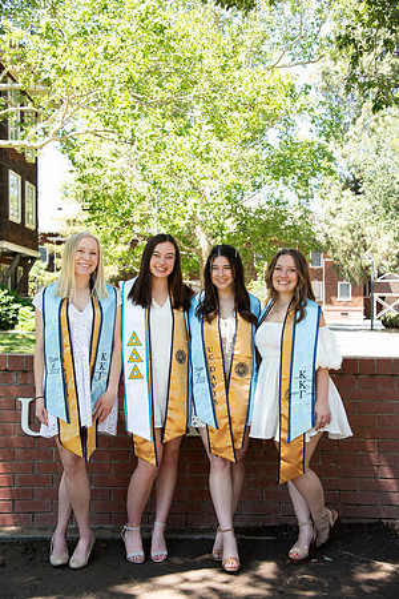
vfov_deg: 43.6
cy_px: 300
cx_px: 200
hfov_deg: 29.9
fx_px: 748
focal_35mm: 45
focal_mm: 45
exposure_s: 1/320
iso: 640
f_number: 5.6
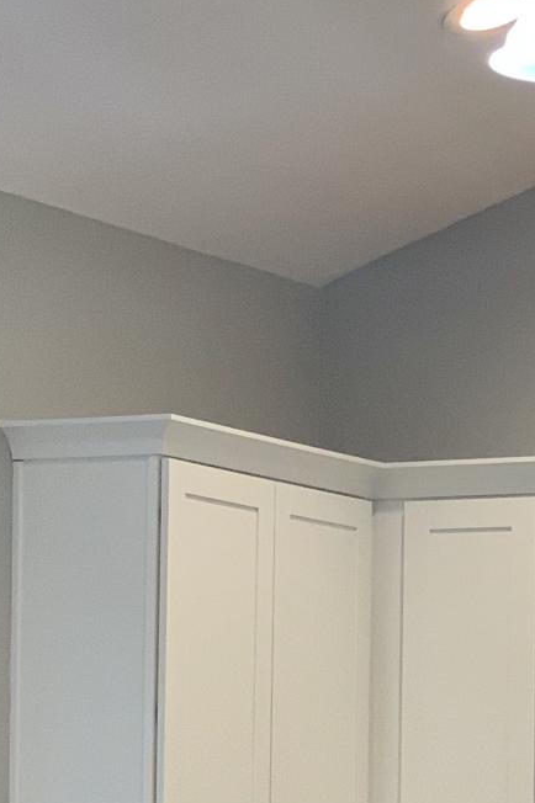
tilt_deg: -0.8
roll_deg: -0.9
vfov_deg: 12.0
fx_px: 3704
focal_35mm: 166
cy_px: 1028
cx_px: 553
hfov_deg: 8.2
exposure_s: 1/60
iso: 125
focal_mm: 6
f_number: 2.4
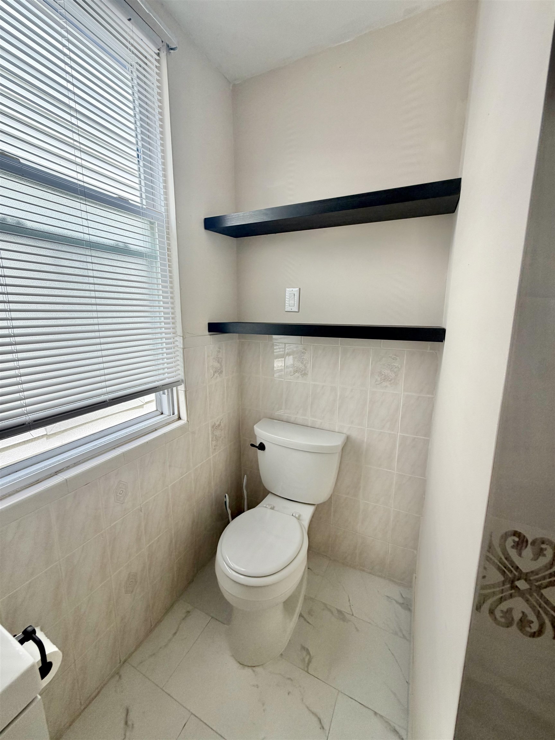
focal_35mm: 14
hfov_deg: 85.7
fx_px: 299
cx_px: 278
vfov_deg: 102.1
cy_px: 370
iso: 64
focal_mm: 2.22
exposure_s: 1/132
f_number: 2.2
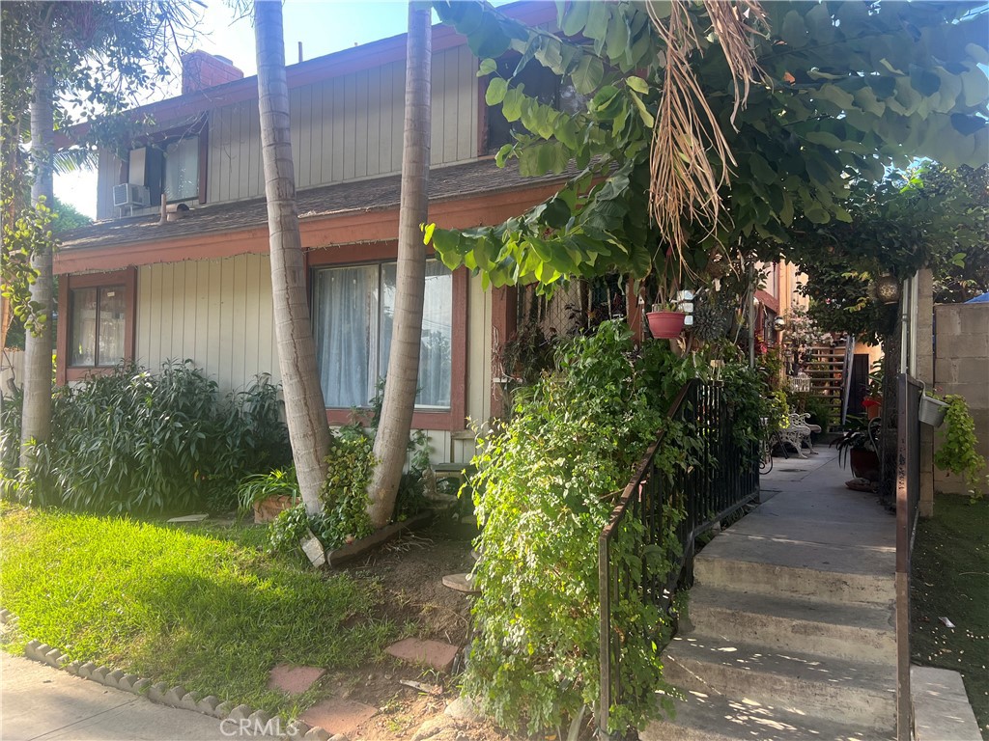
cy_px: 370
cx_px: 494
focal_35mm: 26
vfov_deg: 53.1
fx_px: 743
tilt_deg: +1.9
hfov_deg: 67.3
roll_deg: -0.7
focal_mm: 5.7
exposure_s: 1/253
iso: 40
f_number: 1.5
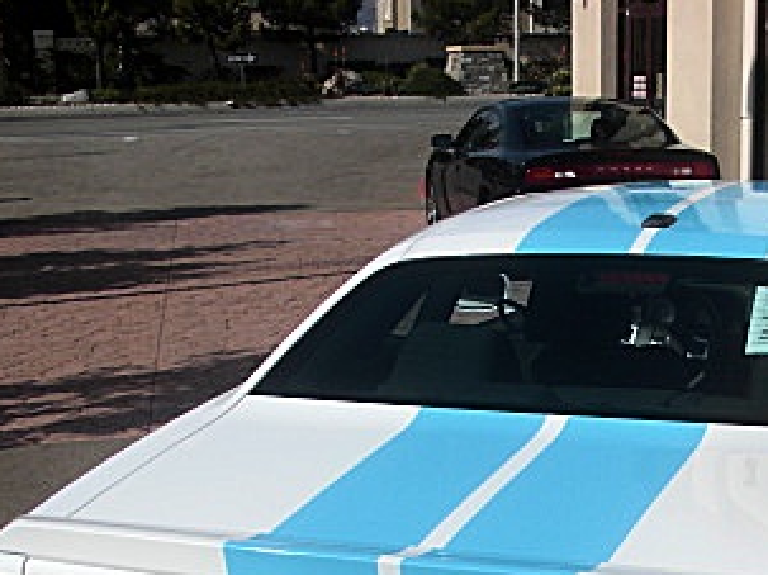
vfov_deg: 18.8
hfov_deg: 25.1
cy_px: 583
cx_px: 641
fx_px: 1685
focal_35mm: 76
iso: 50
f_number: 7.9
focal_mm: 6.3
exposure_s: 1/200
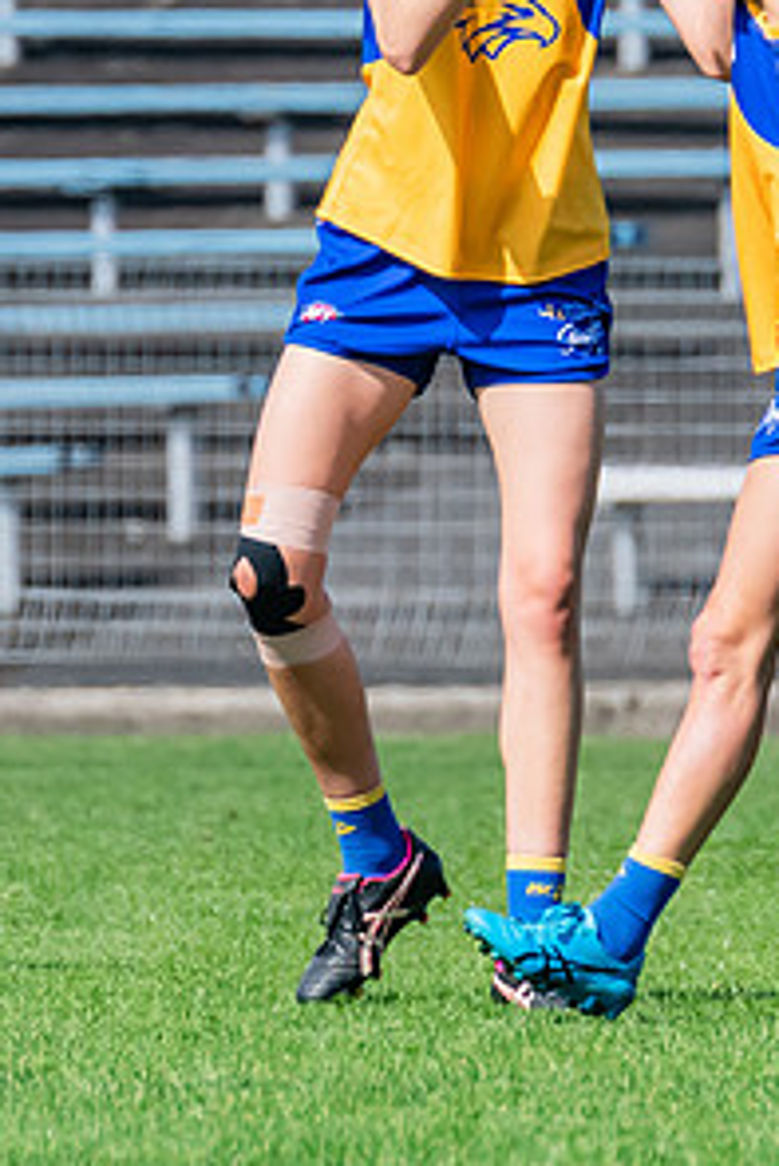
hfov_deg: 0.9
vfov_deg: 1.4
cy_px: 156
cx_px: 322
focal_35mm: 1503
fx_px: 48724
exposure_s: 1/1600
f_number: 9
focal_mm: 420
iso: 800
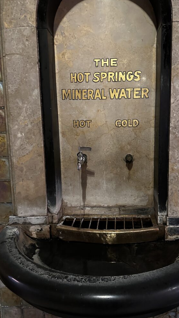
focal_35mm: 27
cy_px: 161
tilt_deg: -9.4
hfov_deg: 42.7
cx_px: 106
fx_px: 228
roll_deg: +0.7
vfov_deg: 69.9
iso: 800
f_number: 1.78
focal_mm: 6.86
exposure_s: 1/30
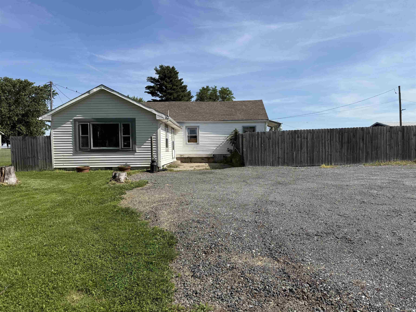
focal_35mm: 24
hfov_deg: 71.6
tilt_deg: +0.0
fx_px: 288
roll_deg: +1.2
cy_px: 156
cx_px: 208
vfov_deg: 56.8
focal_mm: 6.76
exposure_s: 1/5319
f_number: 1.78
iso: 80
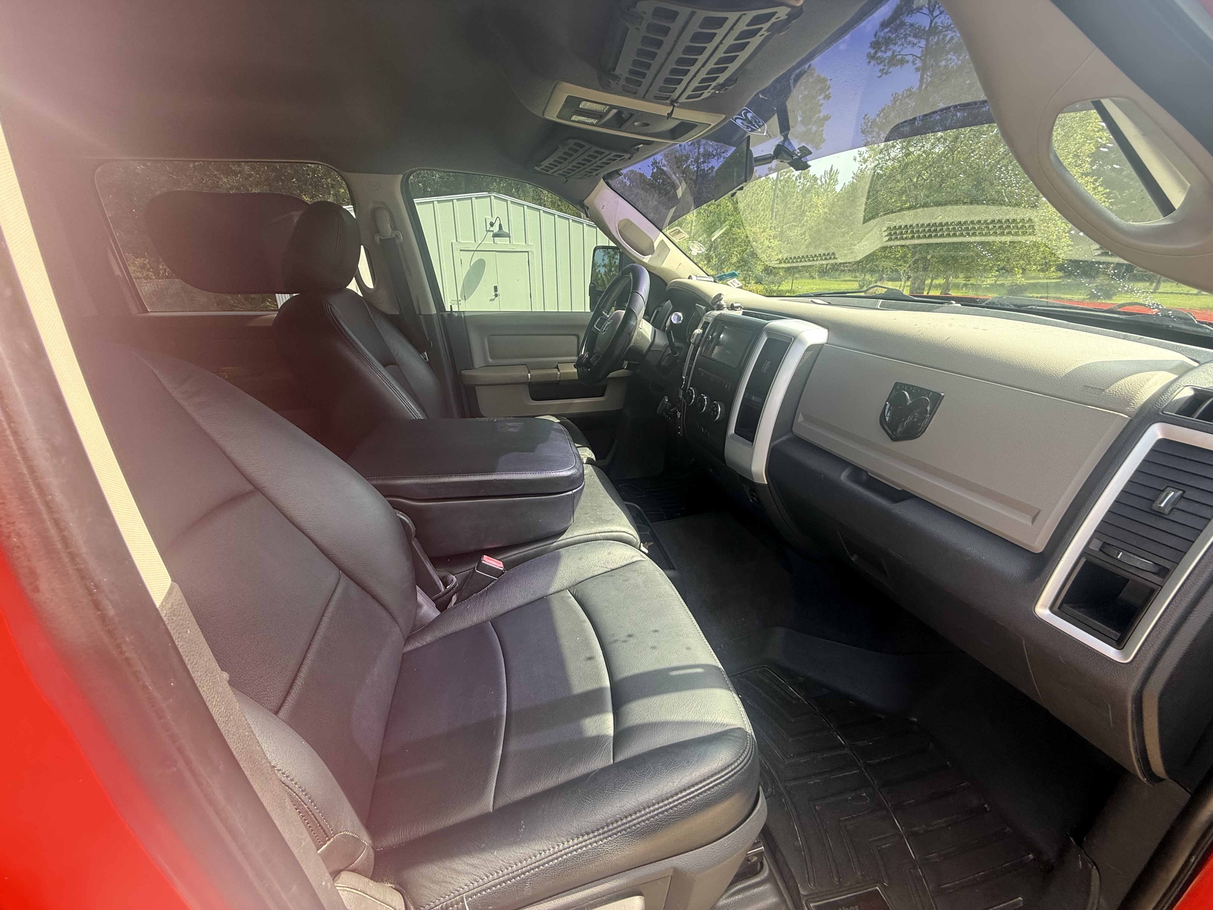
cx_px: 606
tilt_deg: -19.9
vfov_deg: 85.7
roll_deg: +0.0
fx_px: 491
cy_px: 455
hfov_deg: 102.1
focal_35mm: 14
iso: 64
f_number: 2.2
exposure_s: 1/113
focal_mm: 2.22
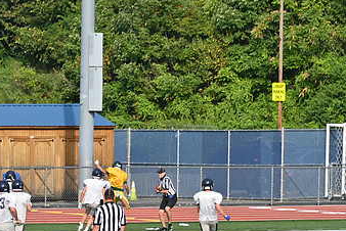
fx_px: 3578
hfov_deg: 5.5
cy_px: 172
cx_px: 103
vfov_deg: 3.7
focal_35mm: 372
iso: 110
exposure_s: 1/800
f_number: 5.6
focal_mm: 145
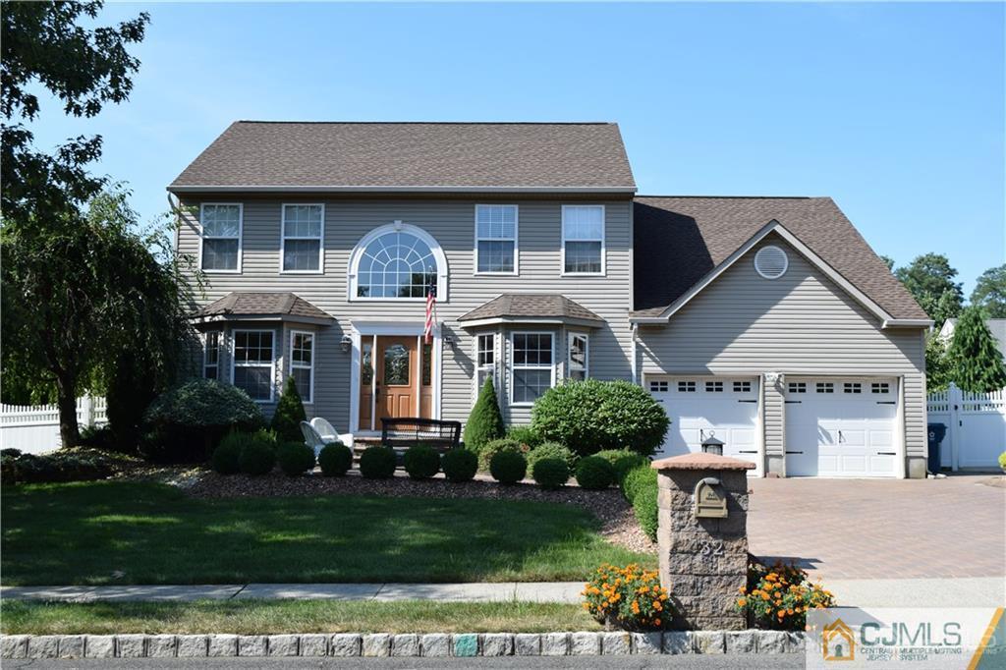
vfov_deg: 34.2
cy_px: 335
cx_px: 503
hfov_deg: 49.6
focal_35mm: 39
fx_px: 1089
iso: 100
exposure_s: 1/200
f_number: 7.1
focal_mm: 26
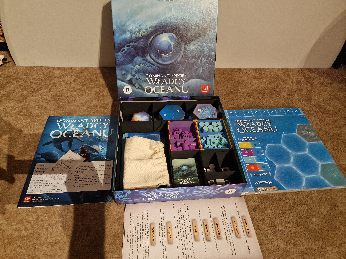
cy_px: 130
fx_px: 230
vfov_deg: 58.9
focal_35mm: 23
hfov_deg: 73.9
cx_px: 173
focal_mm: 6.4
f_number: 1.8
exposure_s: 1/25
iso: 500
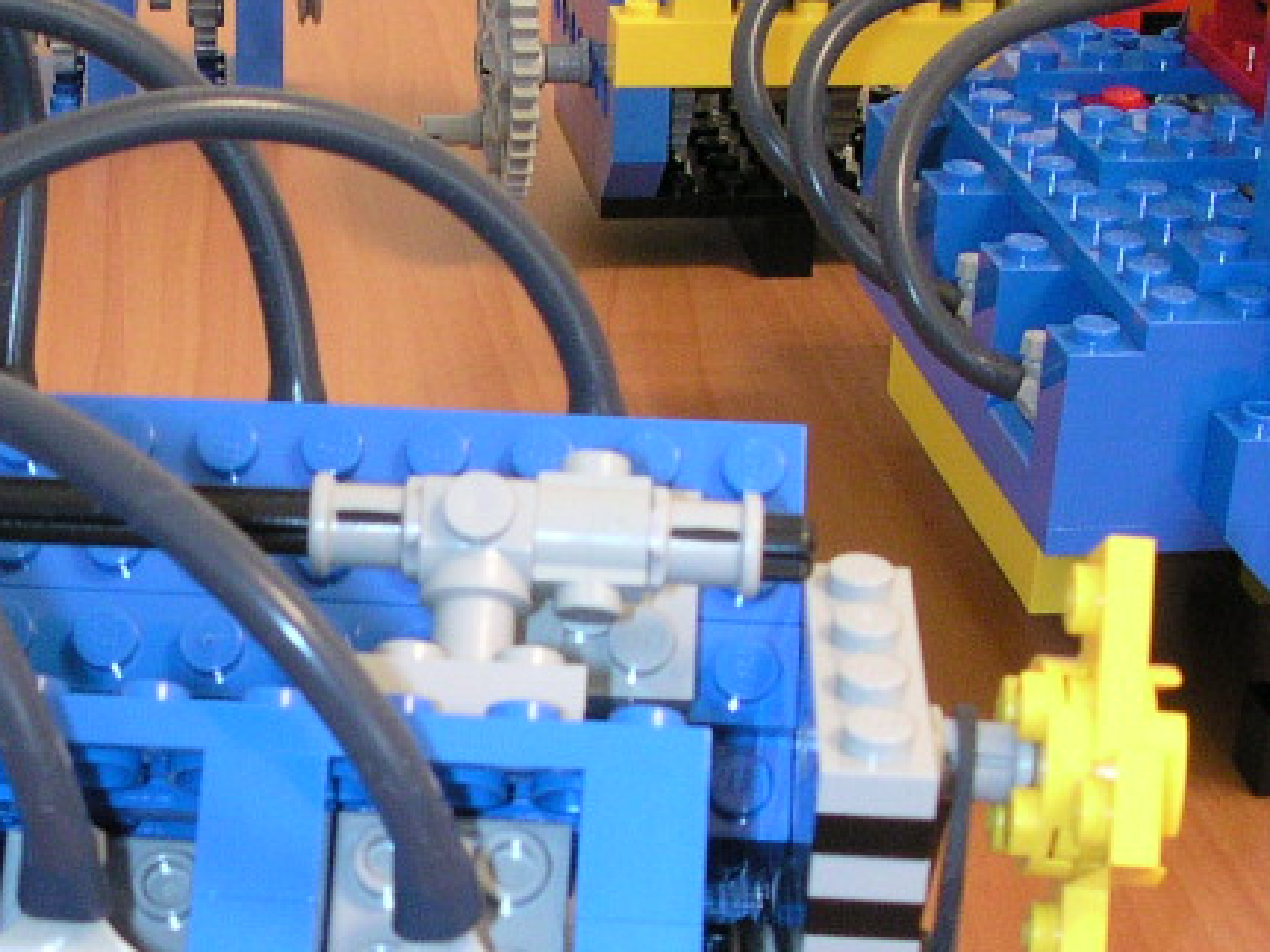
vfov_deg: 16.6
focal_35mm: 88
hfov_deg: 21.8
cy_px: 796
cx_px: 171
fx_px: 3228
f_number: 4.5
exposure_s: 1/3.4
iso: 200
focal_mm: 5.6
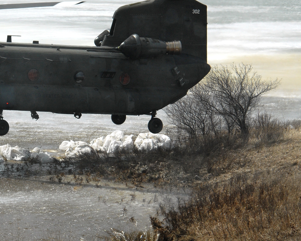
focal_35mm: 454
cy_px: 151
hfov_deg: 4.3
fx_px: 4044
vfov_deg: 3.4
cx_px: 46
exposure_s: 1/800
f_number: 9
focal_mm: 165
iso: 200
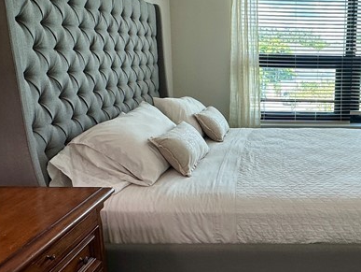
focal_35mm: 37
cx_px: 290
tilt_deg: -10.3
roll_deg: -0.9
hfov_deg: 47.3
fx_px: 386
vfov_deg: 38.7
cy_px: 125
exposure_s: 1/120
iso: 64
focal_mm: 2.22
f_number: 2.2
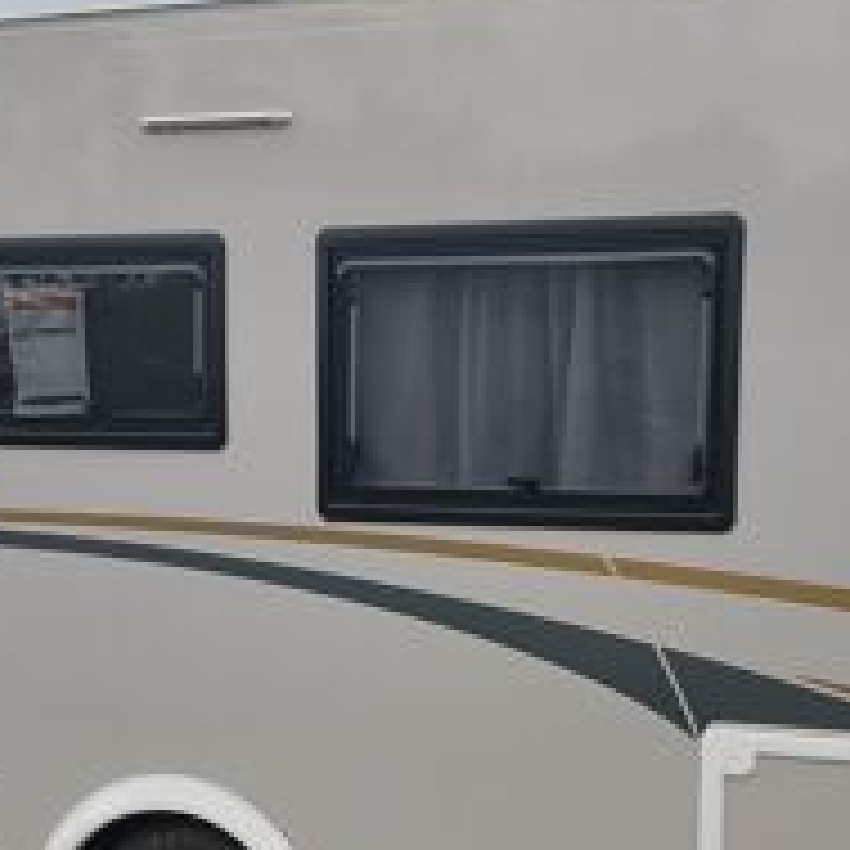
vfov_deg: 26.2
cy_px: 634
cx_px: 508
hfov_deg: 26.4
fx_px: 1806
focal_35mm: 65
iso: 50
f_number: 1.8
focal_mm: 3.96
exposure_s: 1/873
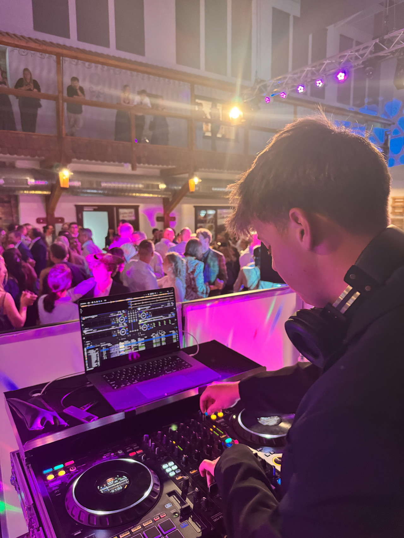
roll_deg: -0.3
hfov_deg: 56.8
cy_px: 269
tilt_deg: -8.5
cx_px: 202
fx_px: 373
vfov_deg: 71.6
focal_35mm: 24
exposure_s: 1/50
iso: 800
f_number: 1.78
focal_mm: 6.76
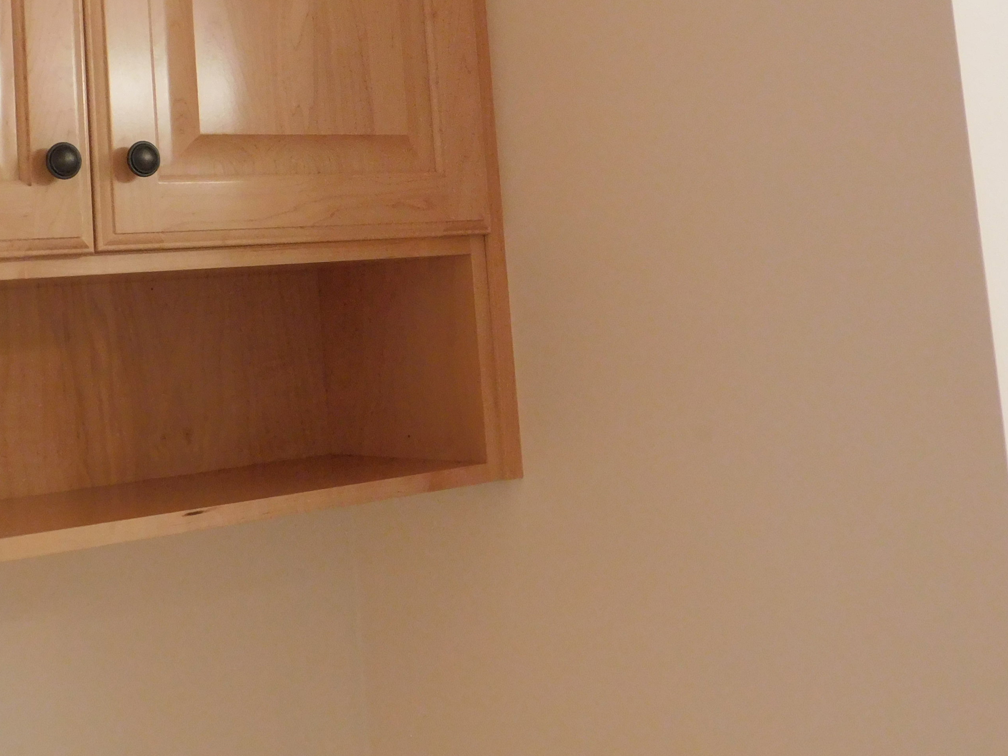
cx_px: 375
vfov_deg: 26.3
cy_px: 109
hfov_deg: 35.3
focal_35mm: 54
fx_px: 1572
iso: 400
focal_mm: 5.3
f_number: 3.2
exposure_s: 1/20
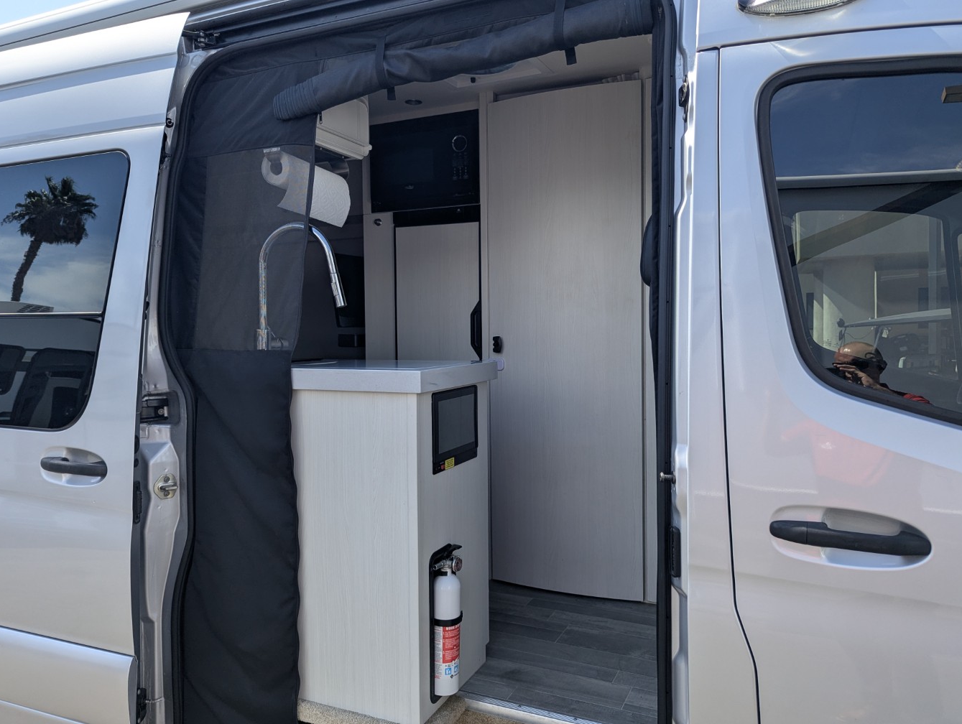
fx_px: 696
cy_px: 366
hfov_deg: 69.3
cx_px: 482
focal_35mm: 25
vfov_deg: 55.0
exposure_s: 1/976
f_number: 1.85
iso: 43
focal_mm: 6.81
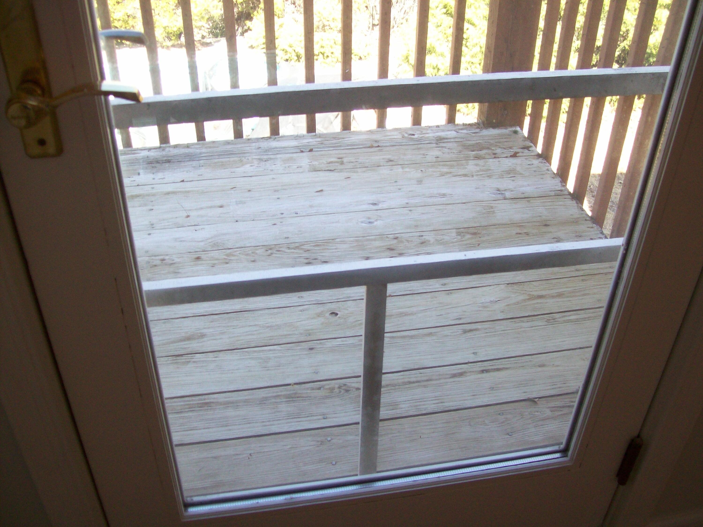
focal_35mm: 36
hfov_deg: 51.4
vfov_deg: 39.7
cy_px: 264
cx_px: 352
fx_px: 731
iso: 101
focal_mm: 6
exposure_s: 1/64
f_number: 2.7
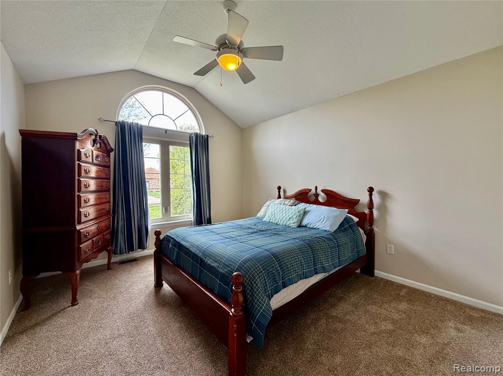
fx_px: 203
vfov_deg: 85.6
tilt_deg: -1.5
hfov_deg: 102.1
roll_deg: -0.7
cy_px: 188
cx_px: 252
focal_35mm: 14
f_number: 2.2
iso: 160
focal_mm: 2.22
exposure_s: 1/121
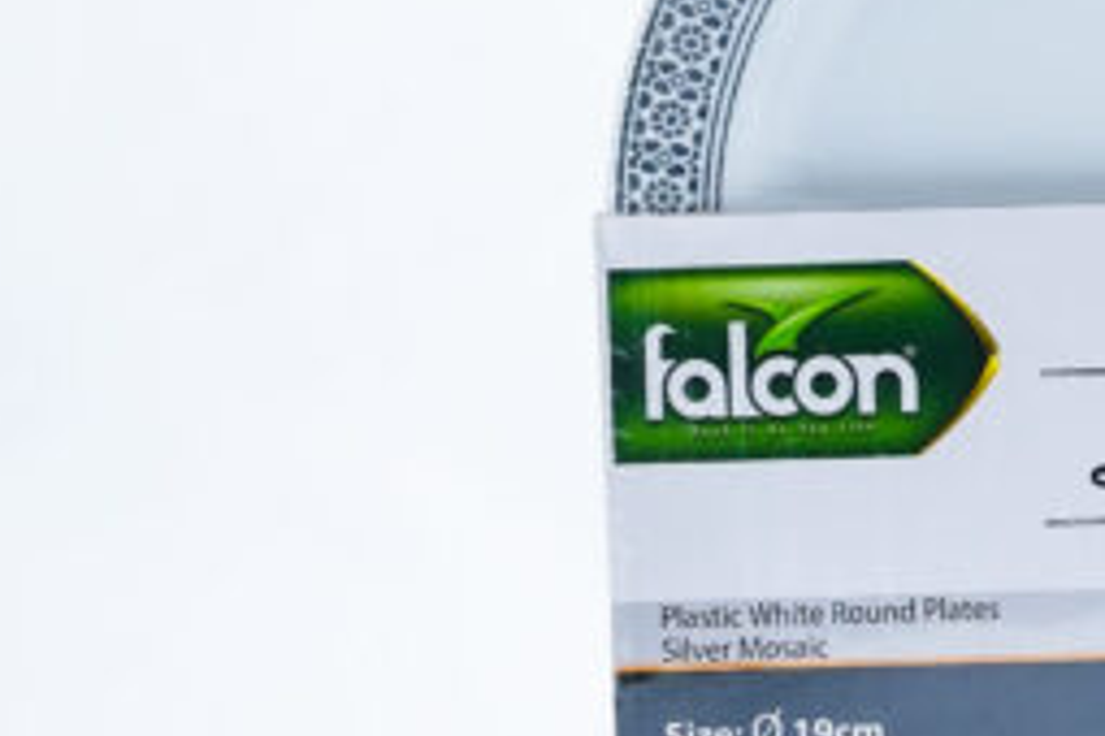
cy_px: 121
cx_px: 1205
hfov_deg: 11.7
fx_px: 5310
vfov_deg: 7.9
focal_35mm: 173
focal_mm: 63
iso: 3200
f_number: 9
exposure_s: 1/200
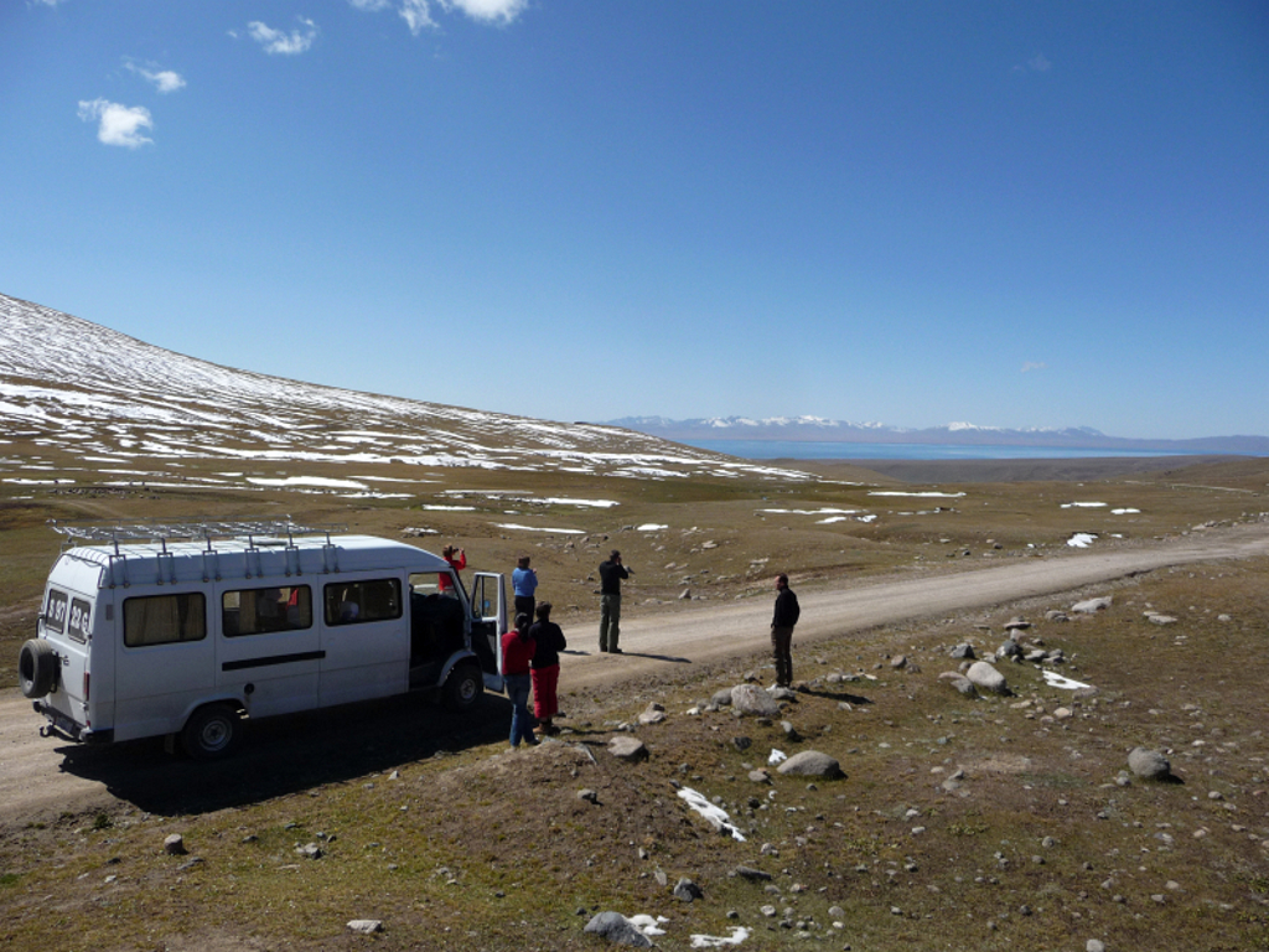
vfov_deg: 49.7
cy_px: 476
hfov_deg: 63.4
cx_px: 634
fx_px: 1026
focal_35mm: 28
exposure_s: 1/320
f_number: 8
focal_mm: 4.7
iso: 100
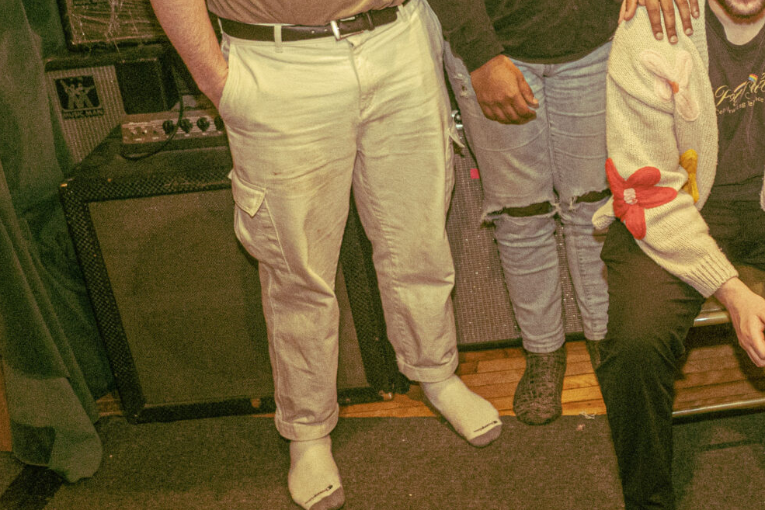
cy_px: 2
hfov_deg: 33.4
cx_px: 840
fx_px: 1105
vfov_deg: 24.8
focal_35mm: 52
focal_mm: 20
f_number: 2.8
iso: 6400
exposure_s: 1/400
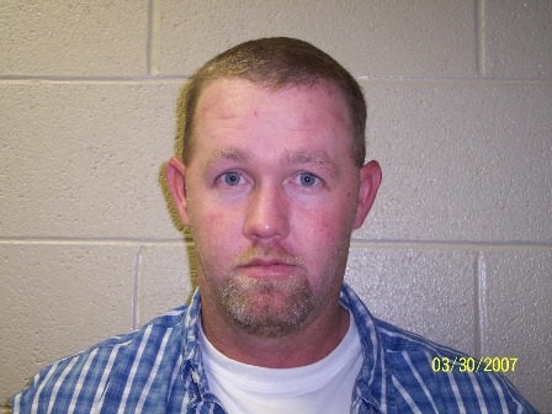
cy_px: 207
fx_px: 813
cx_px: 276
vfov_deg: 28.6
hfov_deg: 37.5
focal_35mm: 51
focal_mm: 10.7
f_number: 3.4
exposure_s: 1/30
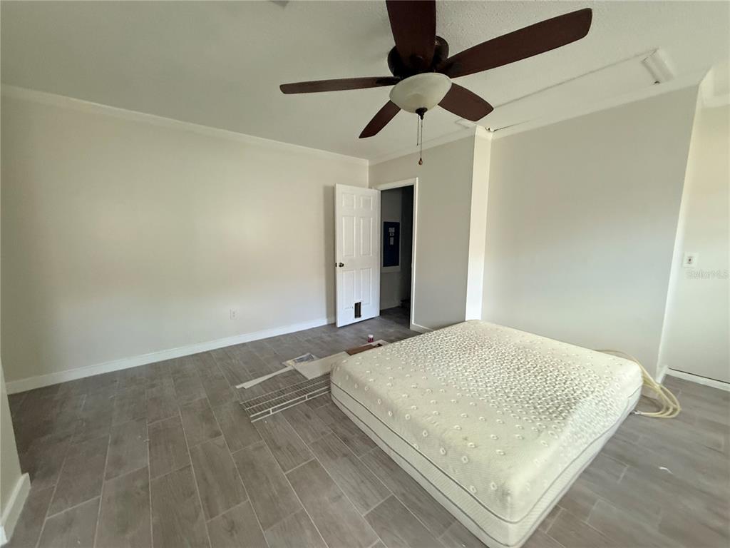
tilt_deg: -3.8
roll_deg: -2.1
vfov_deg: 85.7
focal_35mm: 14
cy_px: 274
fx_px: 295
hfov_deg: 102.1
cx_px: 365
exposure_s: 1/60
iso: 250
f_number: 2.2
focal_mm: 2.22
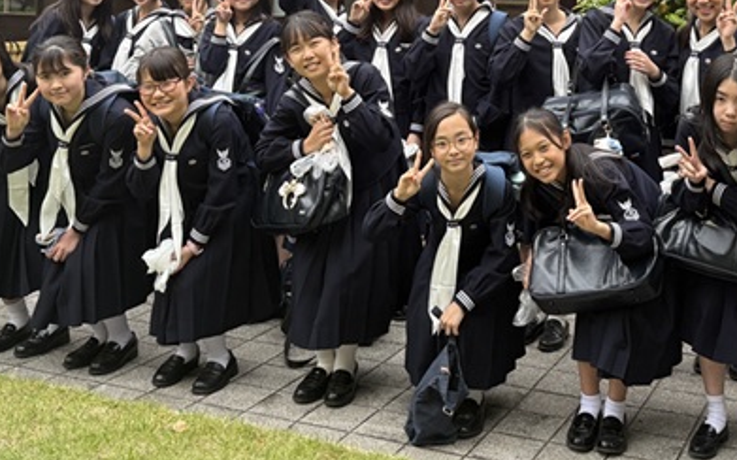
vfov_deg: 23.3
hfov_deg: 38.5
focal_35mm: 52
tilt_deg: +0.6
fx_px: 1044
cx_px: 489
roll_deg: -1.2
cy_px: -52
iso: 100
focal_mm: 6.76
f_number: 1.78
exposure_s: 1/660
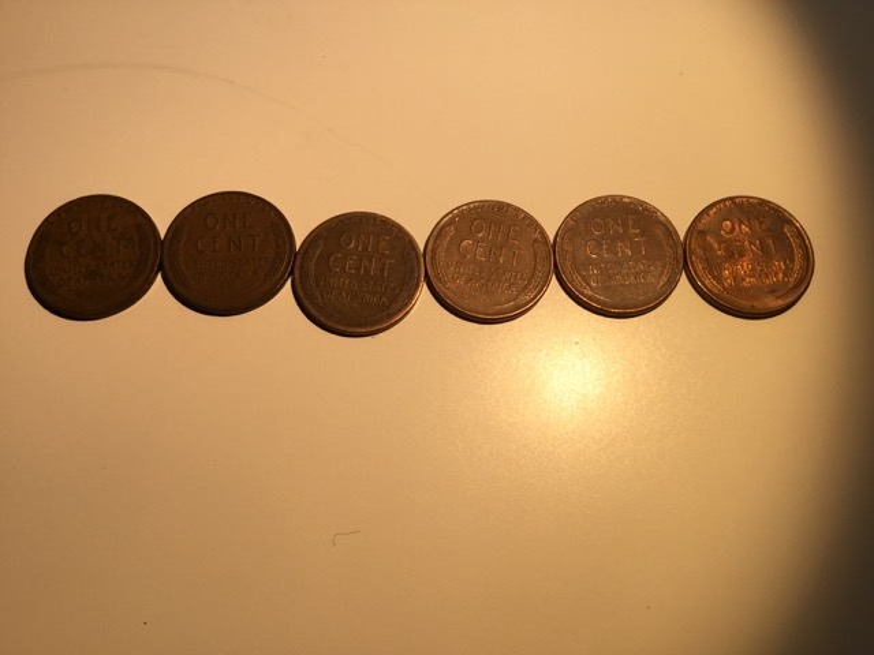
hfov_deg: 58.4
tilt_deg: -71.6
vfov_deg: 45.4
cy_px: 328
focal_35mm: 31
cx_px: 437
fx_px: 783
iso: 25
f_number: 2.4
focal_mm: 3.3
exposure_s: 1/169
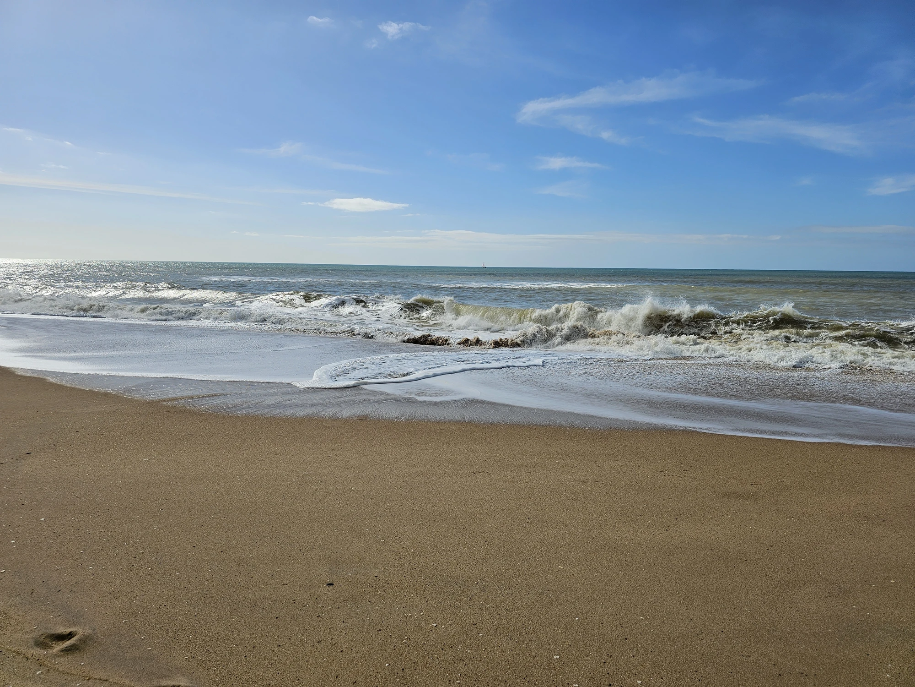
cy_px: 344
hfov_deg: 73.9
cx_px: 458
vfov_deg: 58.9
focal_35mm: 23
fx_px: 608
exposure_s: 1/2071
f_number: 1.7
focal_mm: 6.3
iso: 10
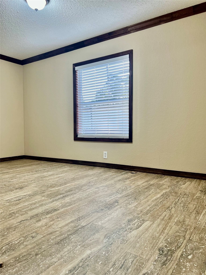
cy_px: 138
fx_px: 206
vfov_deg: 67.3
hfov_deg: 53.1
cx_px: 103
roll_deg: -0.3
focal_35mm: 26
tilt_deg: -2.0
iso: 64
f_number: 1.5
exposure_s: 1/120
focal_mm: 5.7
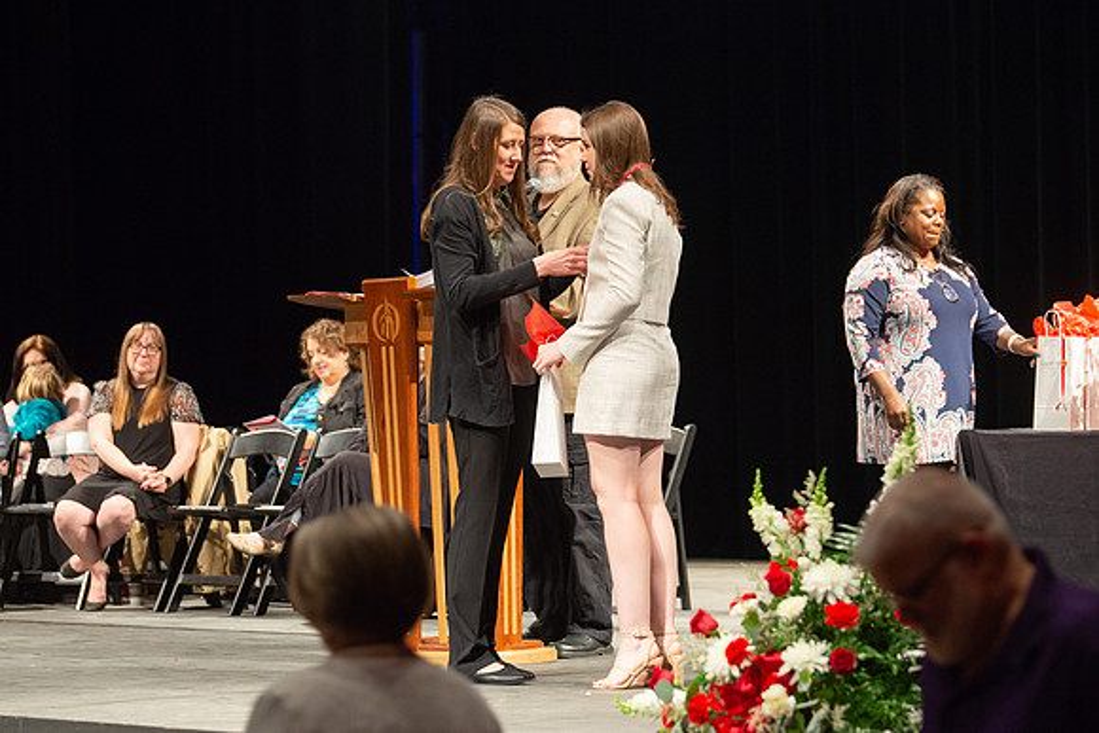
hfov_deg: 15.8
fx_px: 3968
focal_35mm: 130
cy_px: 339
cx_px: 518
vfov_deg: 10.6
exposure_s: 1/100
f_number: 4
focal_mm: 116
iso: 1600
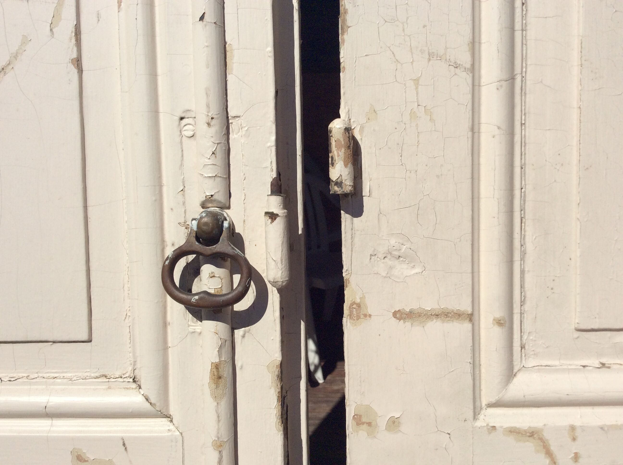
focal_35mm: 32
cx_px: 312
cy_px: 232
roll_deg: +2.3
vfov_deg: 44.1
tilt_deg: -13.8
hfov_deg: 56.9
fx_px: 575
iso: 32
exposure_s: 1/5747
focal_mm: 3.3
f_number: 2.4
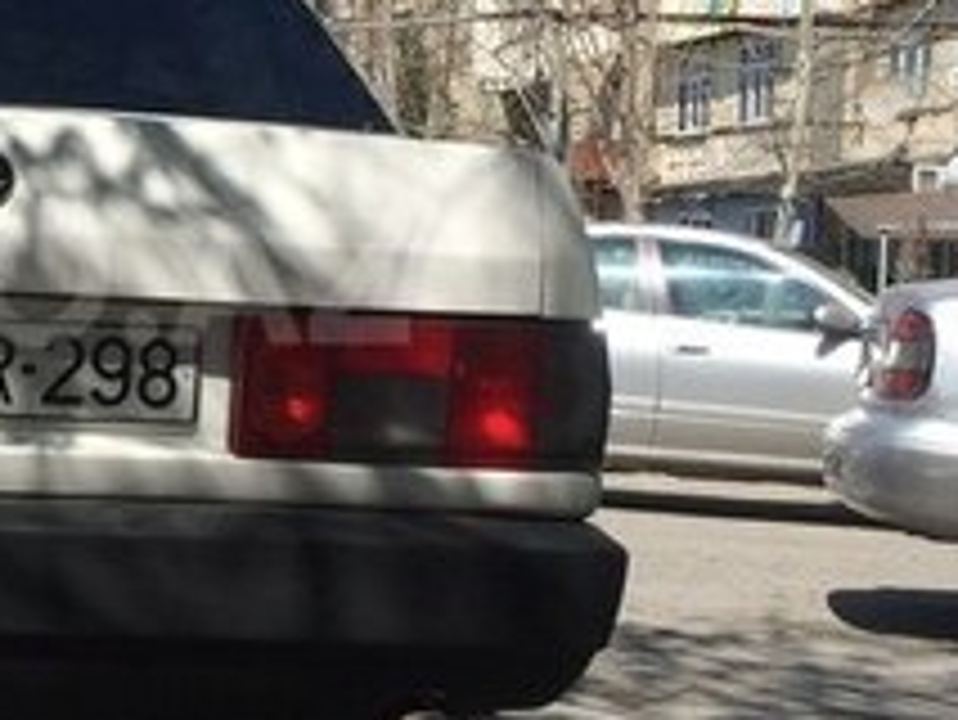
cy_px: 277
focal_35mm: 90
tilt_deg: +1.3
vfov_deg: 16.4
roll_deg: -1.5
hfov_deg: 20.9
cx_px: -49
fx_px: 2492
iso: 32
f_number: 2.2
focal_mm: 4.15
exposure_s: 1/2415
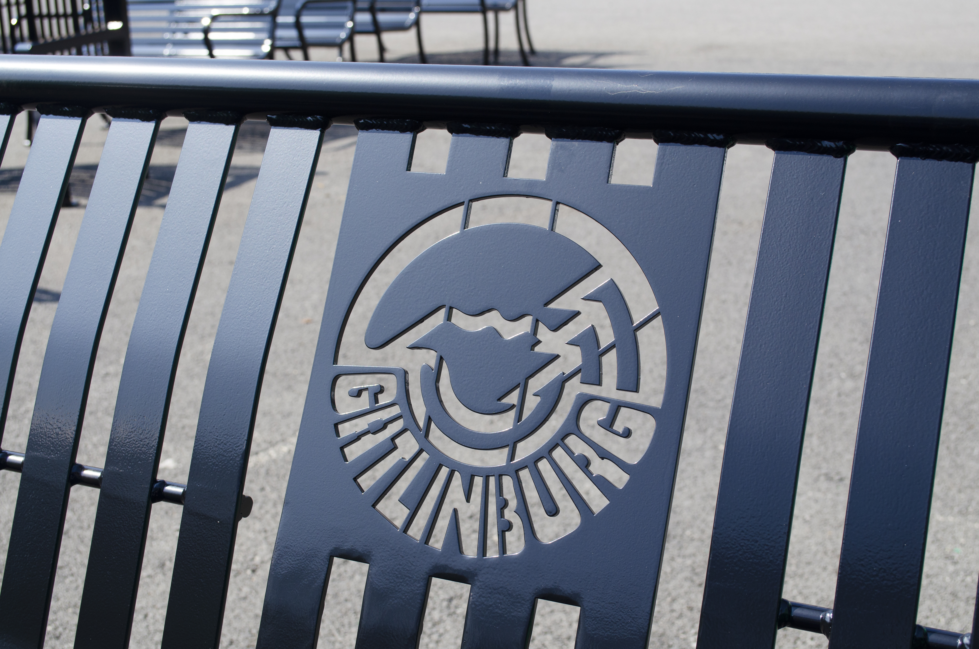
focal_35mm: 48
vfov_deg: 28.0
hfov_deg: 41.2
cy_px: 324
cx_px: 490
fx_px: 1303
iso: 140
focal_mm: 32
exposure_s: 1/250
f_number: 8
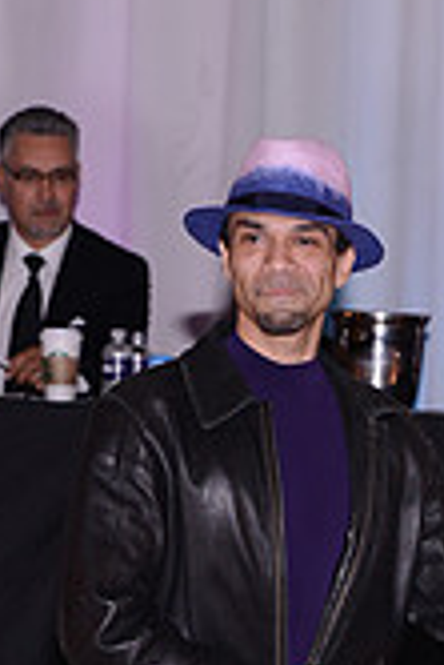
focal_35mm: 426
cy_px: 1002
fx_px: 7864
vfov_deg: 4.8
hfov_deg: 3.2
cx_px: 426
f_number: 7.1
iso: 800
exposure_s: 1/250
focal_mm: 122
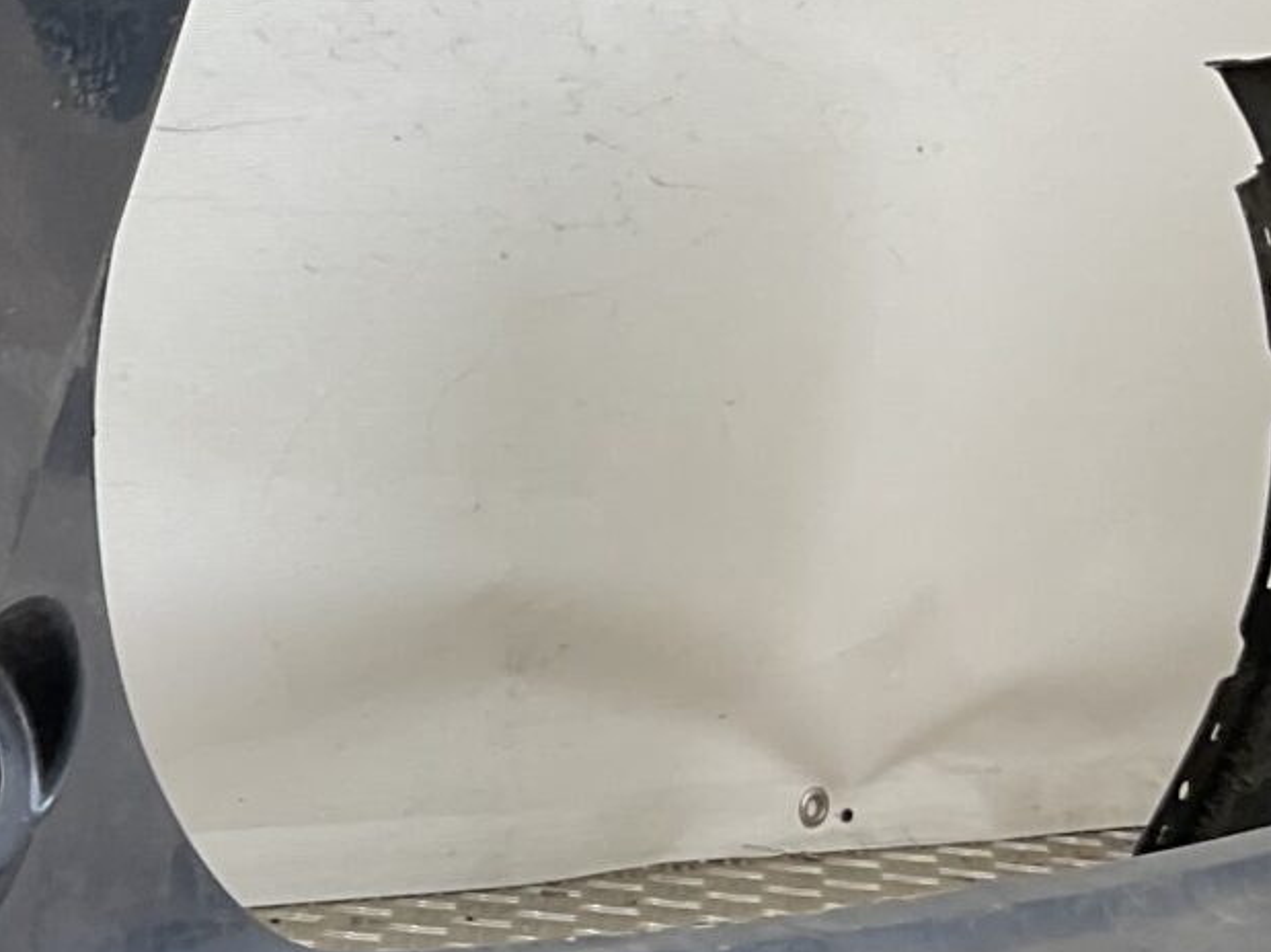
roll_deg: -4.6
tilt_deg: -14.6
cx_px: -891
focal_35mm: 120
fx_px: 4405
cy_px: 1104
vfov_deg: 12.1
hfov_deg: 14.7
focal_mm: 3
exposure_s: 1/120
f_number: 1.8
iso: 20
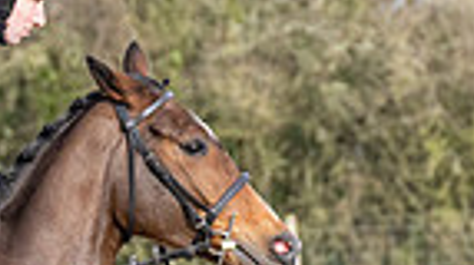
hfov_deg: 3.0
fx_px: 9050
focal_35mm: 721
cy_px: 565
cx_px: -107
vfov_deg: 1.7
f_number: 5
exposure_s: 1/2000
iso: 800
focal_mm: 130
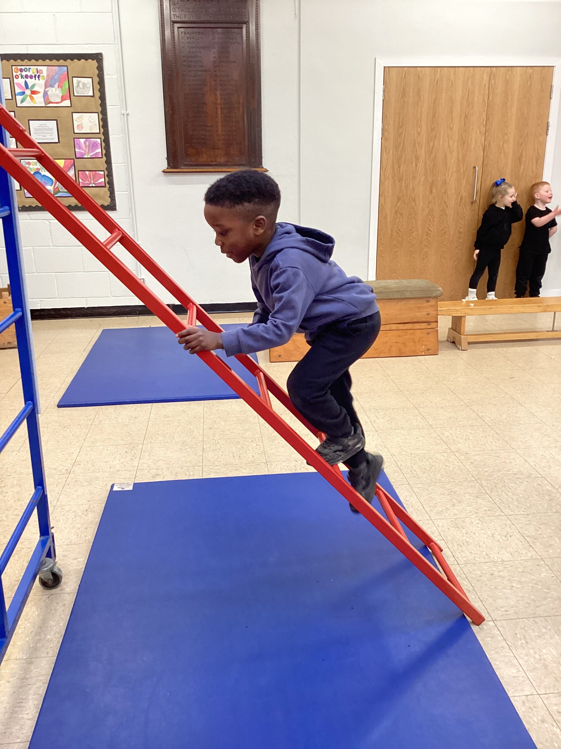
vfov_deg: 58.4
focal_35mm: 31
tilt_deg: -18.4
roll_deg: +1.6
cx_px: 280
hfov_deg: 45.4
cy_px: 374
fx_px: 670
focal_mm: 3.3
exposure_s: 1/50
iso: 125
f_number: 2.4
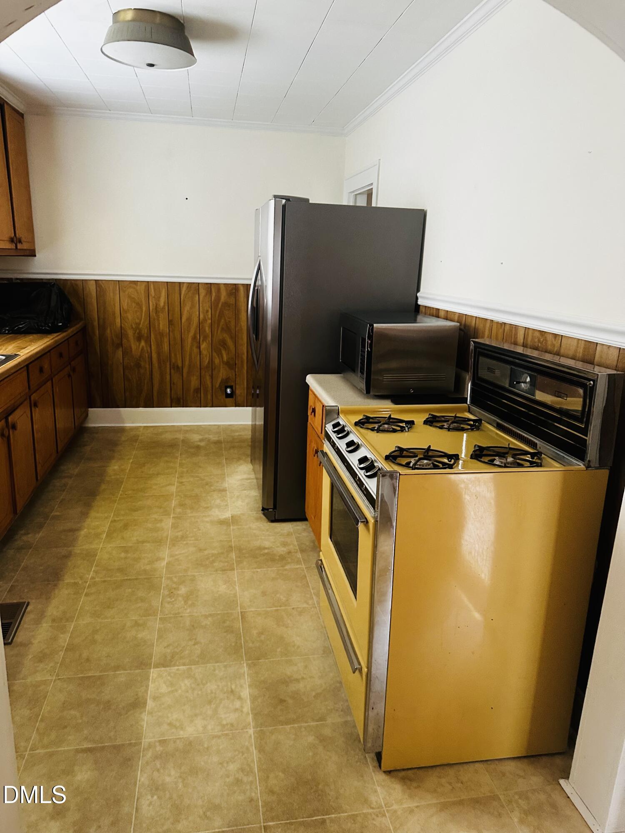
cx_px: 312
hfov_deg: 56.8
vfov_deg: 71.6
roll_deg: -3.4
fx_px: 578
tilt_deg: -13.3
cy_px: 416
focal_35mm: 24
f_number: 1.78
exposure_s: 1/60
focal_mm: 6.86
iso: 400
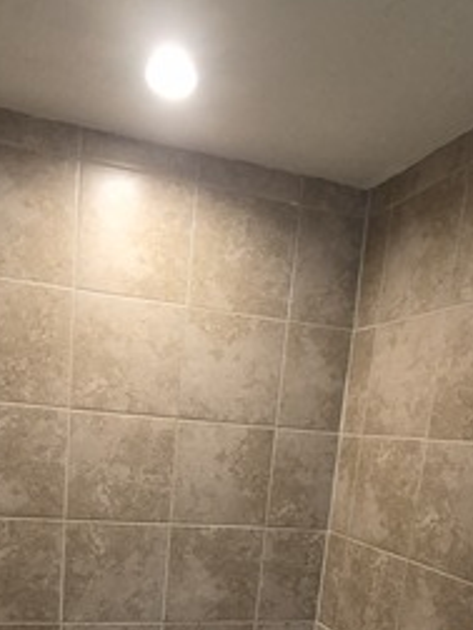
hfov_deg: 42.9
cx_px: 205
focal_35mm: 33
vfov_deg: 48.9
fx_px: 601
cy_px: 578
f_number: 2.2
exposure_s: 1/60
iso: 400
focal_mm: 1.74
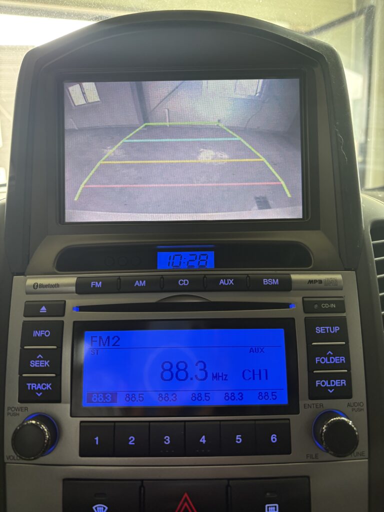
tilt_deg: -8.9
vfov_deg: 67.3
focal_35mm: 26
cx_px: 192
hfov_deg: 53.1
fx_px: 385
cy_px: 256
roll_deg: +0.9
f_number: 1.6
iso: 125
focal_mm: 5.96
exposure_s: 1/100
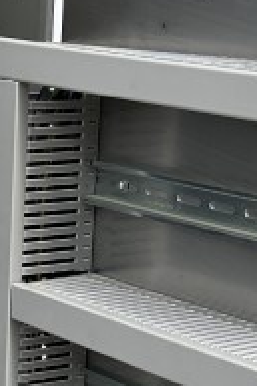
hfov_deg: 10.2
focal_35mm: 132
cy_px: 354
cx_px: -72
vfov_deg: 15.4
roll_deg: -1.2
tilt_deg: -14.7
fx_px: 1416
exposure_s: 1/1393
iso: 80
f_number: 1.78
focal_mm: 6.86
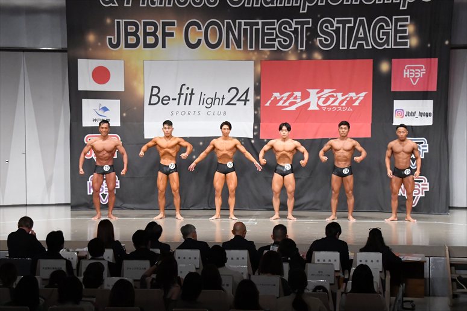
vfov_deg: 16.2
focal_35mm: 84
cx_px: 234
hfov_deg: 24.2
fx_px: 1089
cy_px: 156
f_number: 5.6
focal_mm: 56
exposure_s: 1/400
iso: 8000
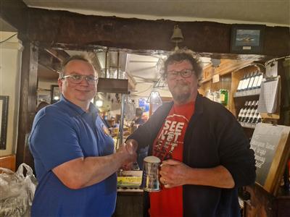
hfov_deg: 73.9
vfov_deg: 58.9
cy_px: 108
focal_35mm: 23
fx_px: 193
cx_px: 145
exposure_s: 1/14
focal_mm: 5.4
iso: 400
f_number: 1.8
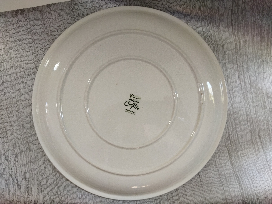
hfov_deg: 65.3
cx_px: 136
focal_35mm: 27
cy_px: 102
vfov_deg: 51.4
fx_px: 212
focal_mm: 4.71
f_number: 1.79
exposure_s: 1/100
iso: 125
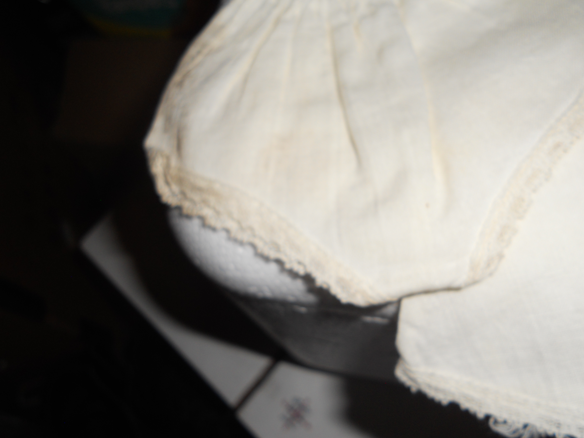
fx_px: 557
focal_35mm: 33
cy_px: 215
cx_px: 286
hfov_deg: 55.4
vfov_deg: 42.9
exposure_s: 1/25
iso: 80
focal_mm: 5.8
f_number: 8.8
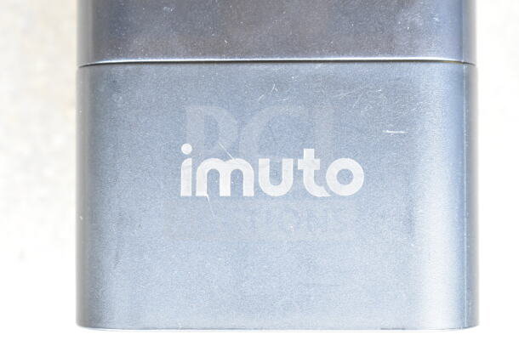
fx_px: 1190
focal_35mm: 82
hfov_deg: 24.6
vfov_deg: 16.6
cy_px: 173
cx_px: 260
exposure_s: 1/100
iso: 3600
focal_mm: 55
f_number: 5.6
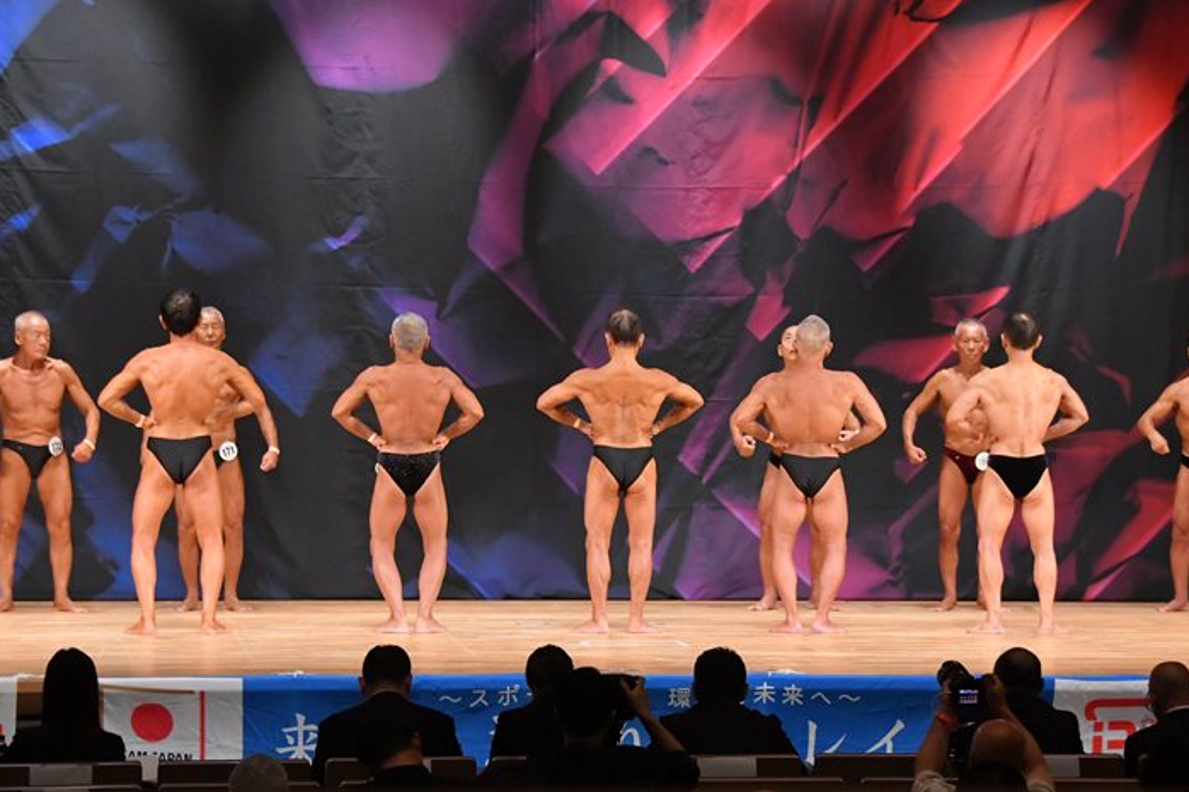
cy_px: 399
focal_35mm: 141
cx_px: 628
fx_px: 4656
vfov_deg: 9.7
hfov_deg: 14.6
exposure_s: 1/400
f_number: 5.6
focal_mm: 85
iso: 6400
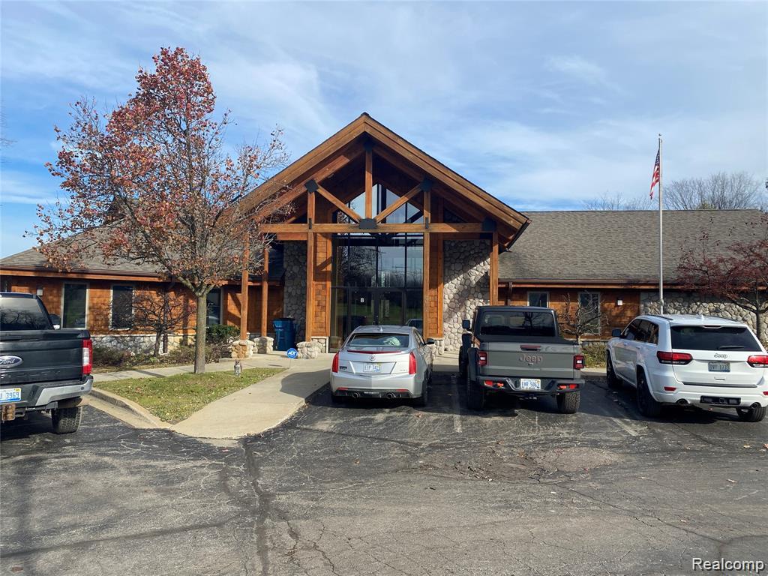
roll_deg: -1.4
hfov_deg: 67.3
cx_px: 384
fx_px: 577
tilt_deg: +3.5
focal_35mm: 26
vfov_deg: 53.1
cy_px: 288
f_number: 1.8
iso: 32
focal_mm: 4.25
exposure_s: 1/2141
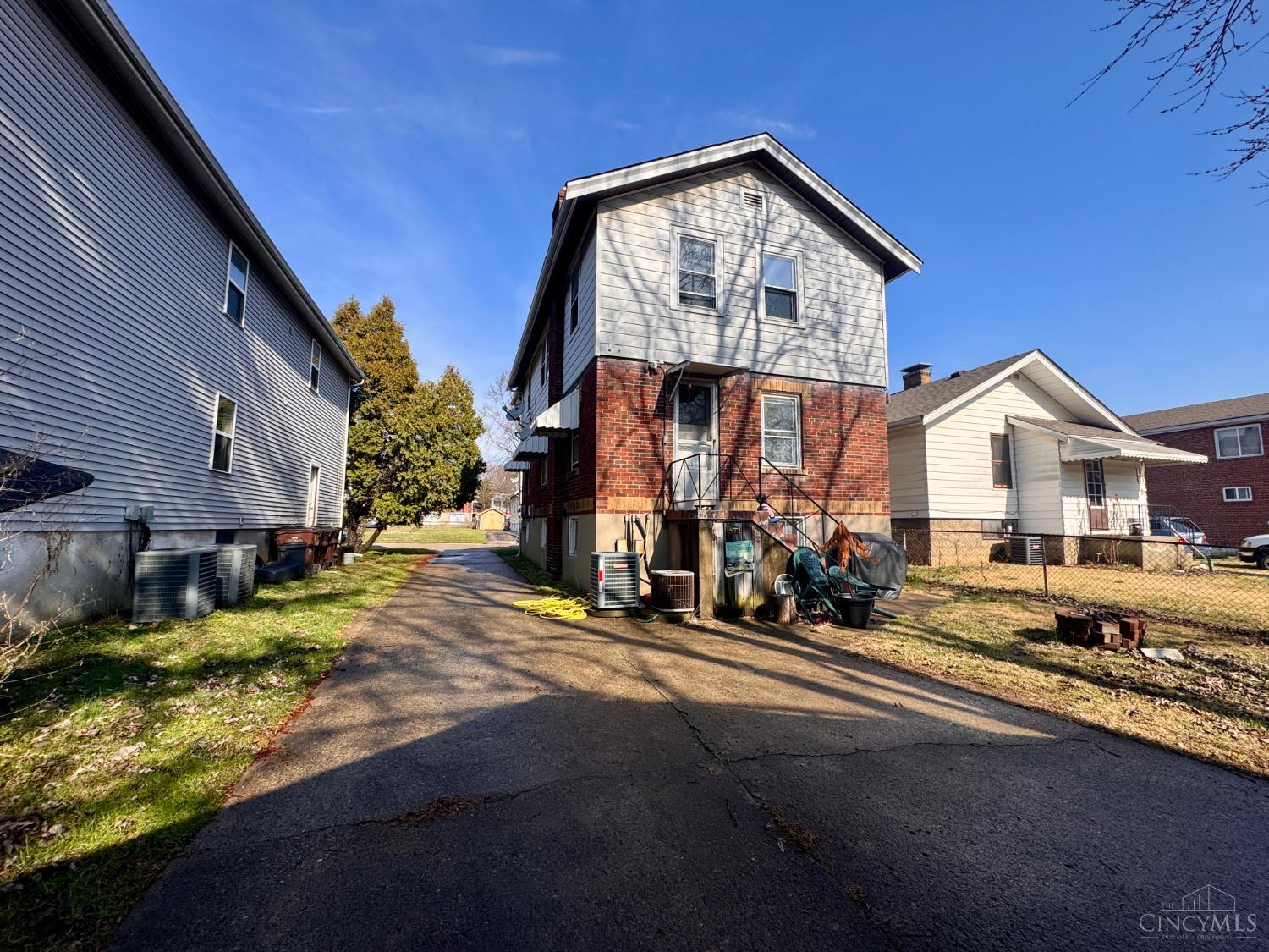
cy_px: 476
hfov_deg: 102.1
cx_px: 634
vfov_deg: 85.7
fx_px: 513
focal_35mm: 14
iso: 50
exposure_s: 1/1256
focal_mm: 2.22
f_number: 2.2
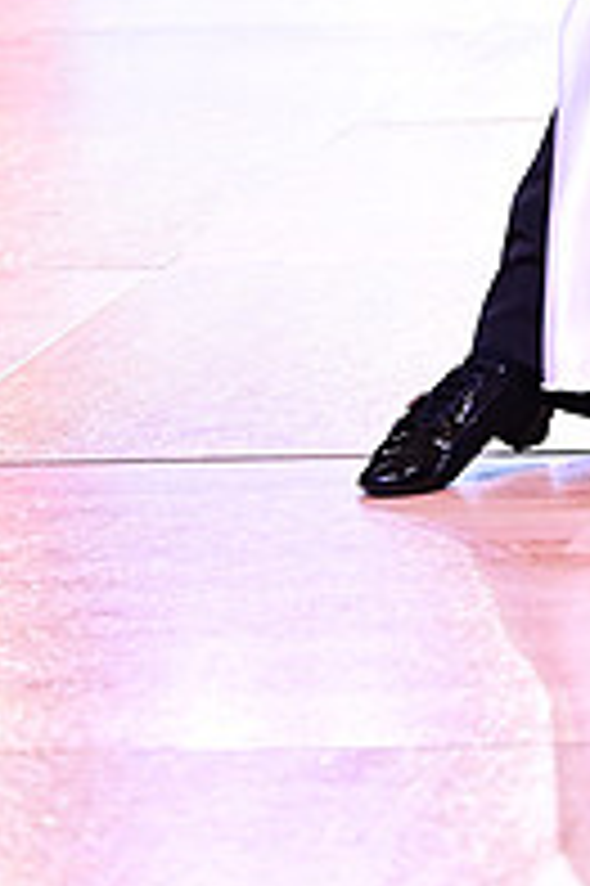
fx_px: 5516
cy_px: -315
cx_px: 829
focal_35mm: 224
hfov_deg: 6.1
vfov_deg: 9.0
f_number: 2.8
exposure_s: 1/400
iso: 1600
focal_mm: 76
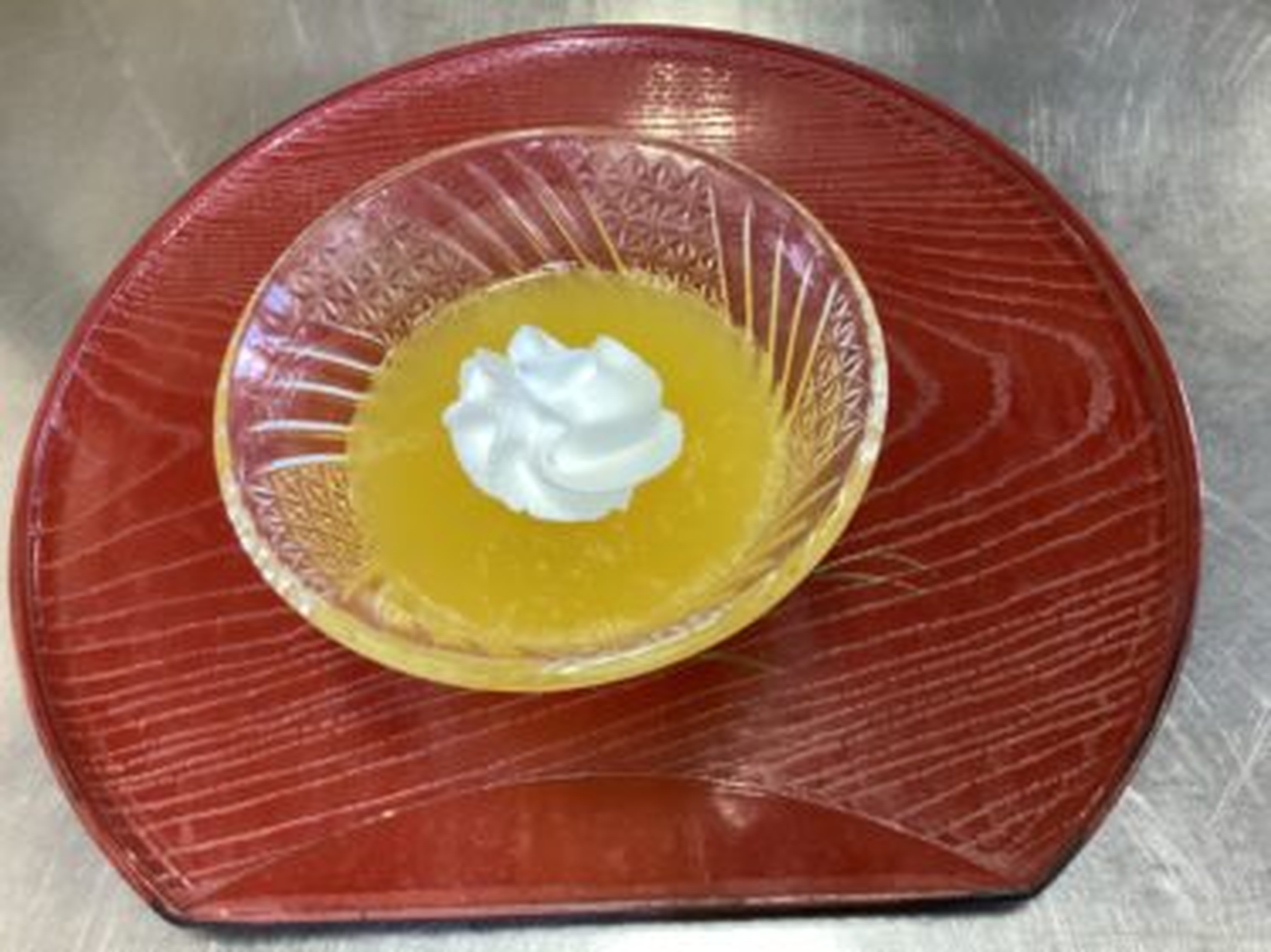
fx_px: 1138
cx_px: 636
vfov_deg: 45.4
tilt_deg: -61.5
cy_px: 476
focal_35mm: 31
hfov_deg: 58.4
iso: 320
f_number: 2.4
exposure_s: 1/50
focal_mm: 3.3
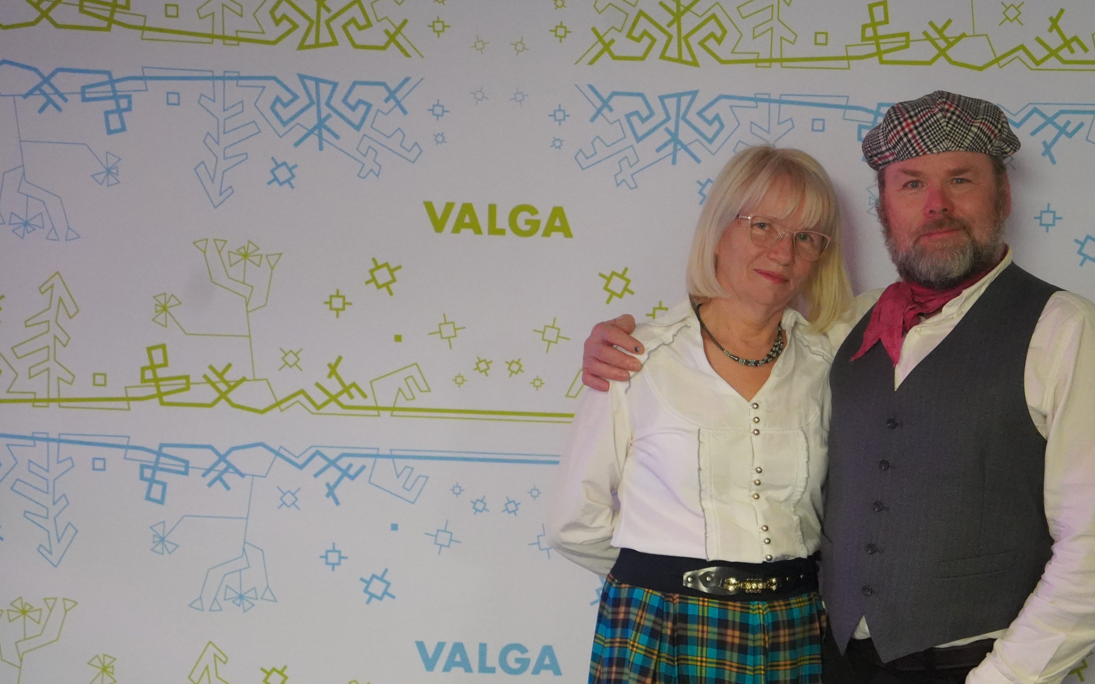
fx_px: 2447
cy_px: 480
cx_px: 794
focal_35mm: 82
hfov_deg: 25.0
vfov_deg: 15.9
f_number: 4
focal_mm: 55
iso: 12800
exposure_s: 1/160
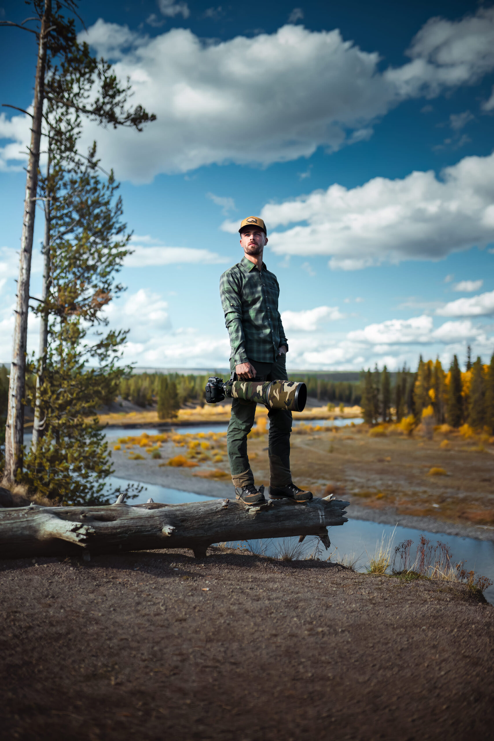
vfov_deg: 54.4
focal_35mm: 35
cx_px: 247
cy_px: 370
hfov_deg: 37.9
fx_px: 720
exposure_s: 1/12800
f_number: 1.4
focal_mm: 35
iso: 360
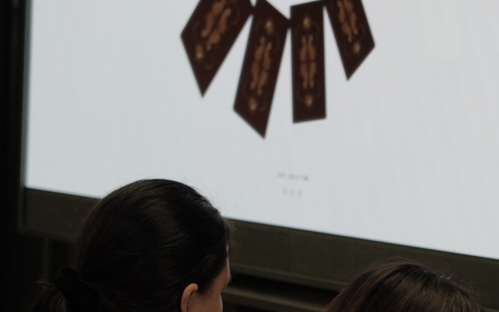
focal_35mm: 266
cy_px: -74
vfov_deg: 4.9
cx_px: 400
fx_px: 3618
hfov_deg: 7.9
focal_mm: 70
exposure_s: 1/125
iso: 320
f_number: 4
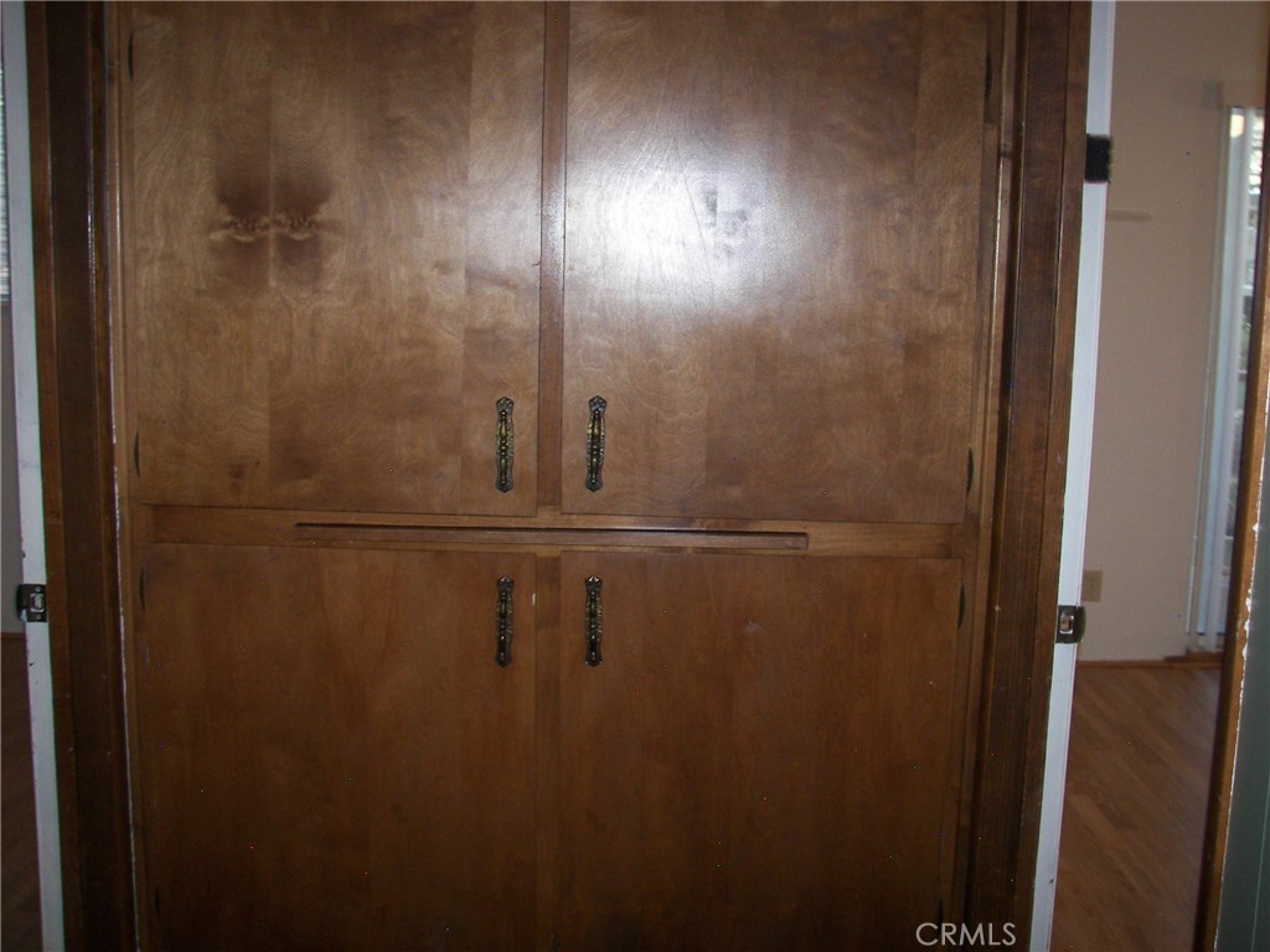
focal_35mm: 36
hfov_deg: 51.4
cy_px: 476
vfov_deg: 39.7
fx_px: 1321
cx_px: 635
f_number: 2.8
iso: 100
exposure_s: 1/30
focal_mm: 6
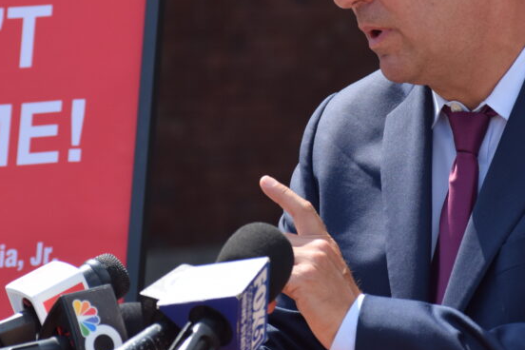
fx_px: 4462
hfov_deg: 6.7
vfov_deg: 4.5
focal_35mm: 306
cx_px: 282
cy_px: 85
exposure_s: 1/1600
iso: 400
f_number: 6.3
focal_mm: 110
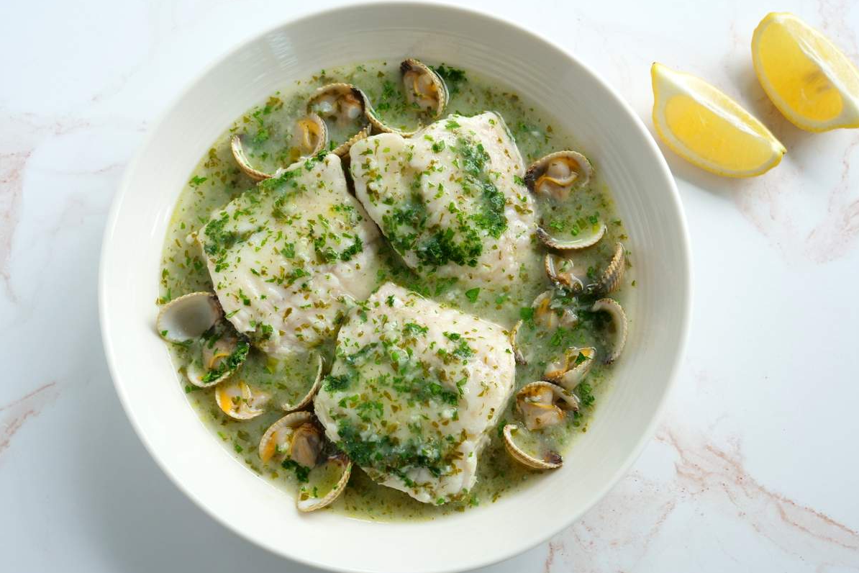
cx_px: 430
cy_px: 286
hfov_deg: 42.7
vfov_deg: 29.2
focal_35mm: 46
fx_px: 1098
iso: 200
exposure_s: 1/125
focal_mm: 22
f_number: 3.3
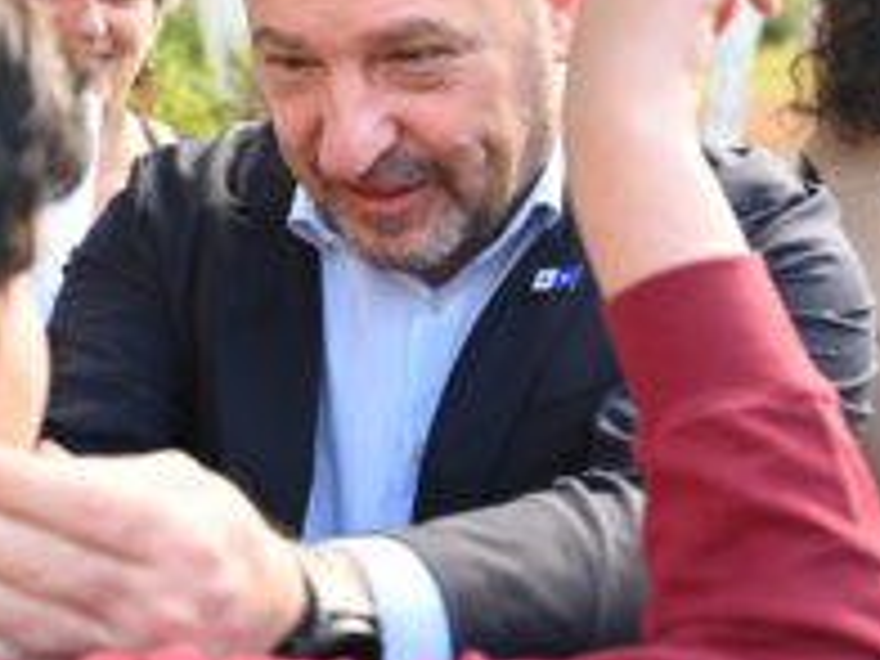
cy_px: 216
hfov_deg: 25.7
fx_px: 1881
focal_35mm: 74
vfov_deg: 19.8
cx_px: 130
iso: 400
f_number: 3.5
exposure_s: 1/250
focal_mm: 36
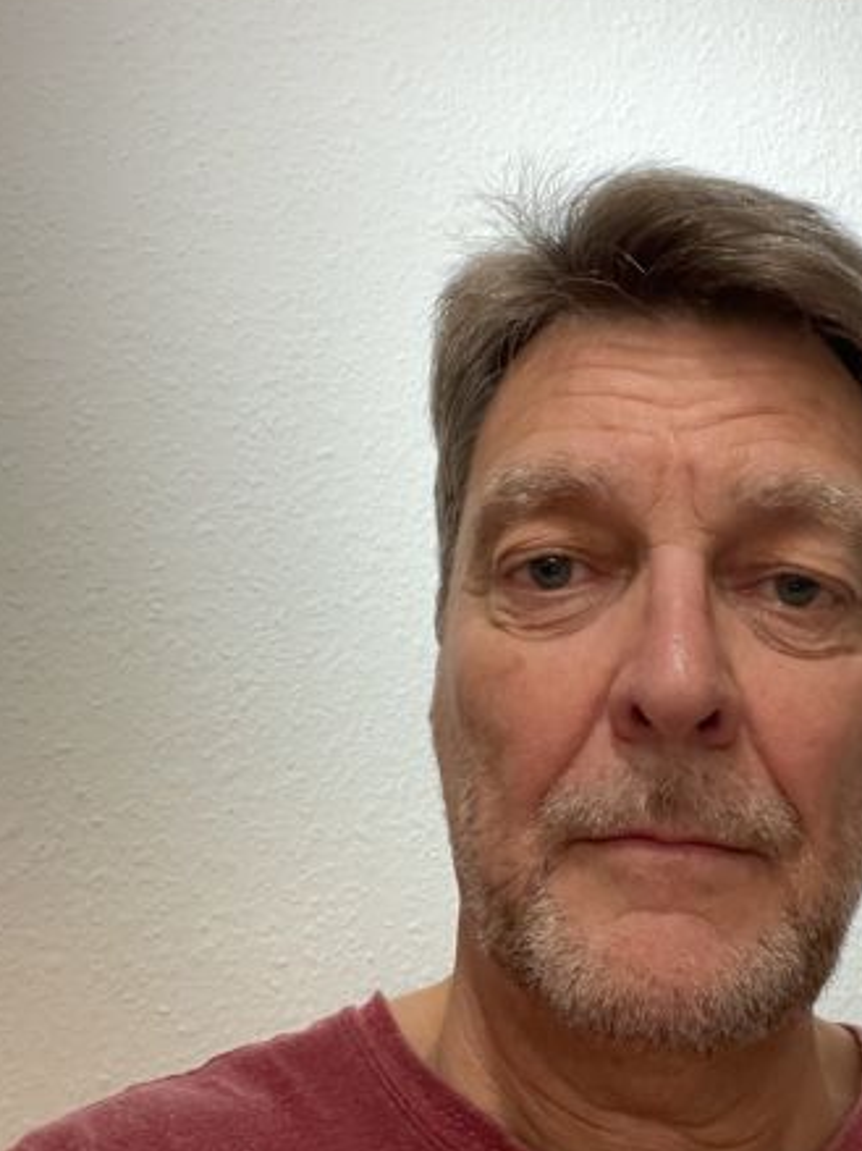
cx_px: 571
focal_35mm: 41
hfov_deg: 34.8
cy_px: 663
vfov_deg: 45.6
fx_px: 1362
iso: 400
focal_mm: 2.71
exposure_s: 1/33
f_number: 2.2
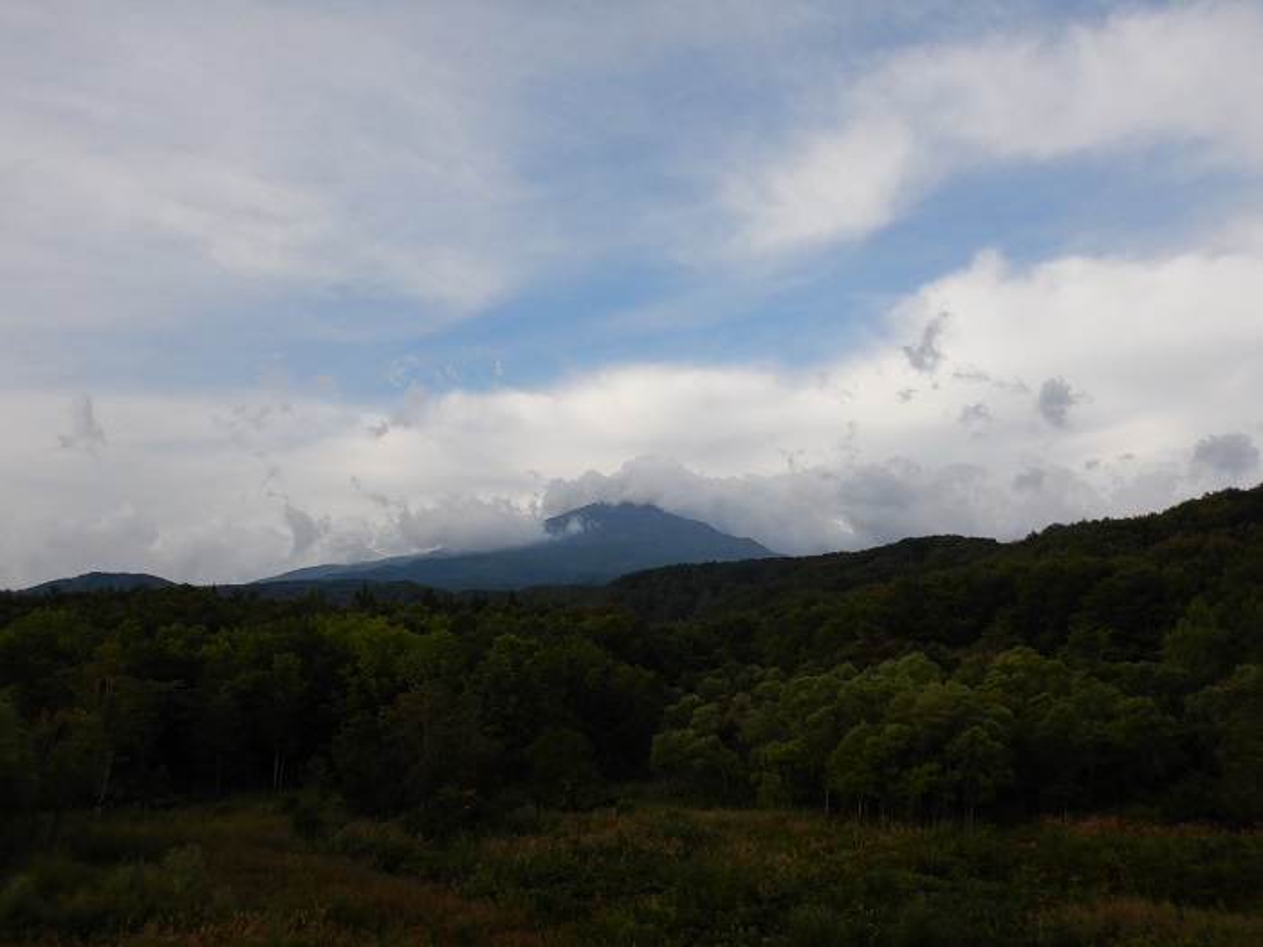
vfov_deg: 45.4
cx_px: 632
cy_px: 474
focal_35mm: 31
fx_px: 1131
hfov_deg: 58.4
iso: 125
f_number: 4.2
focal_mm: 5.6
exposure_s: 1/640
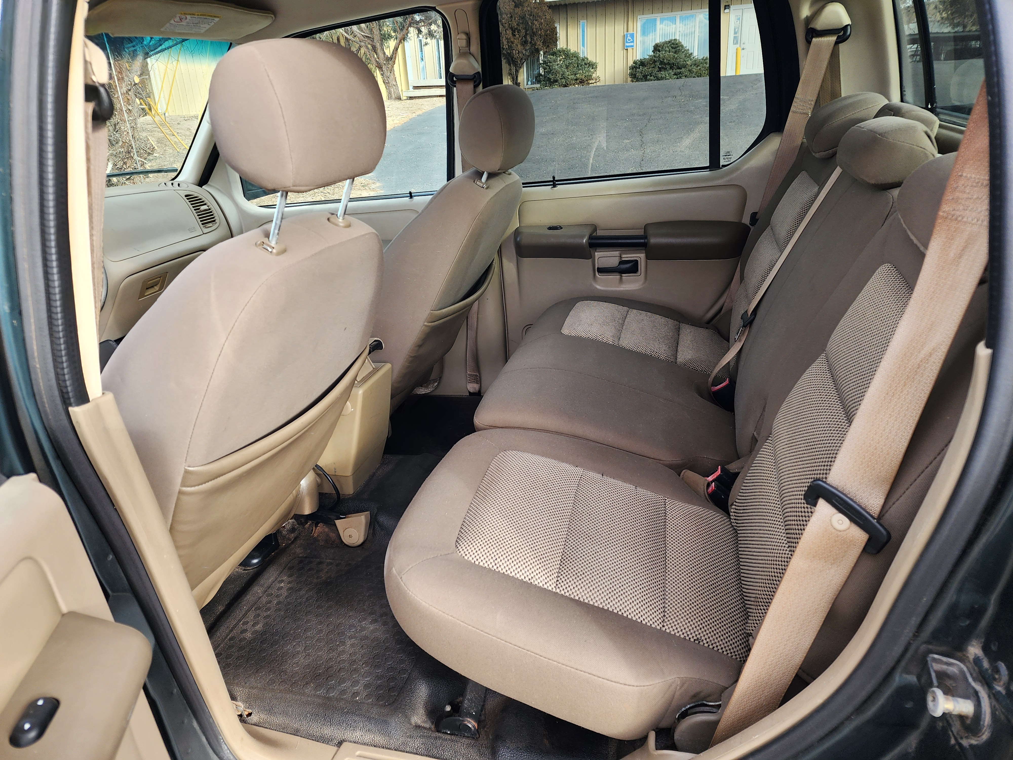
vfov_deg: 58.9
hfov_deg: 73.9
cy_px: 380
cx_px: 506
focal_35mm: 23
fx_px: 673
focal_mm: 6.4
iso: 64
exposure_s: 1/180
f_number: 1.8
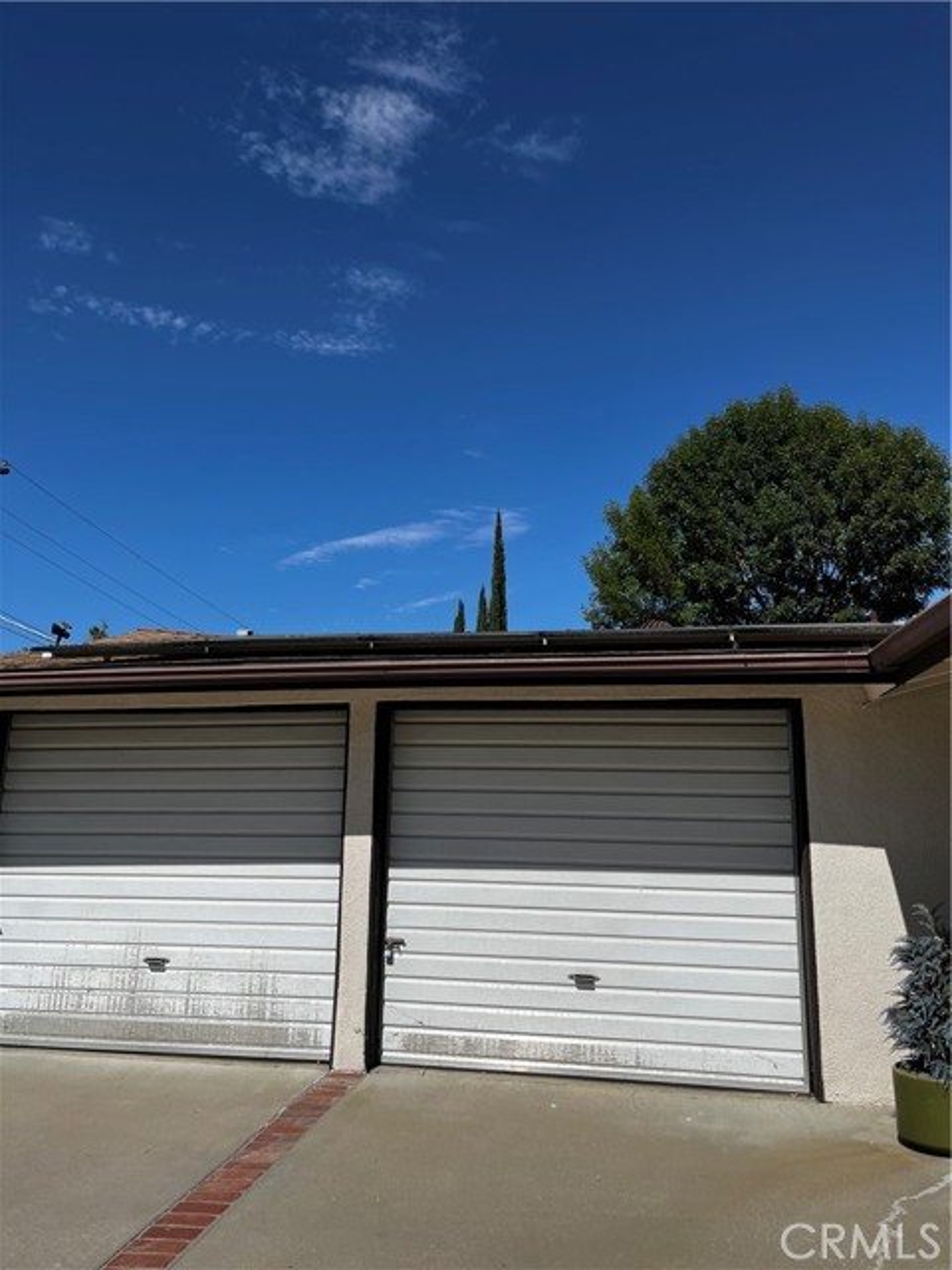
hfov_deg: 53.1
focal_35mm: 26
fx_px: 953
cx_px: 476
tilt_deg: +11.9
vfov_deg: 67.3
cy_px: 635
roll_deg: +0.2
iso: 50
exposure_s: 1/6173
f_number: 1.6
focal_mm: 5.1
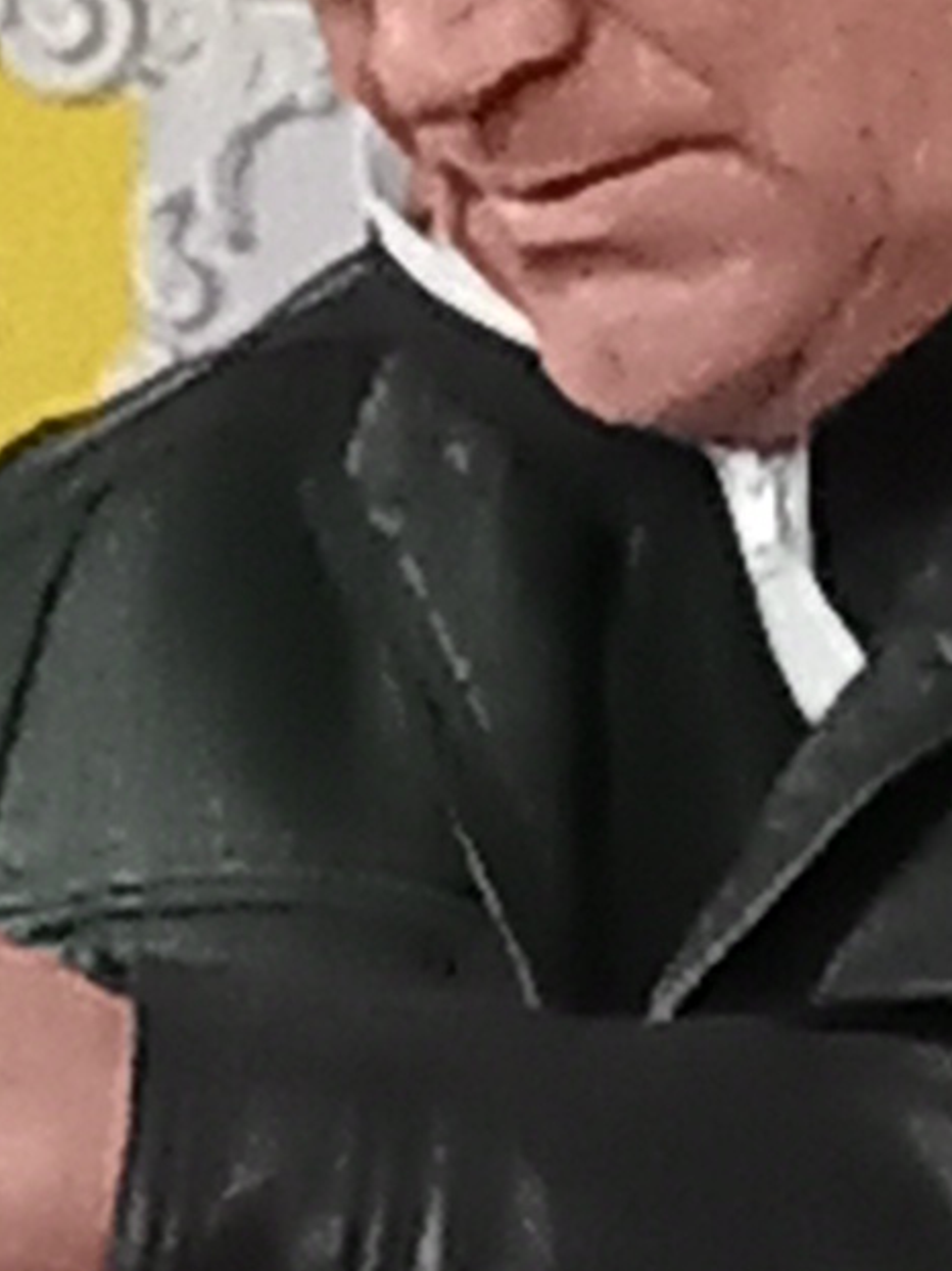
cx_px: -836
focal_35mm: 461
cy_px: 2119
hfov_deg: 3.2
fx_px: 16916
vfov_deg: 4.3
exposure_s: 1/16.7
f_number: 1.8
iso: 1674
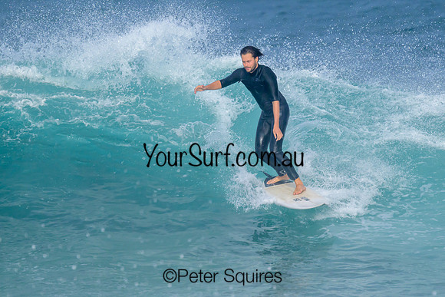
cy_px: 111
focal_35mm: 922
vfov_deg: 1.5
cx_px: 292
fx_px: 11397
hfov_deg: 2.2
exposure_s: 1/1600
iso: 900
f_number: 11
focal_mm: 660
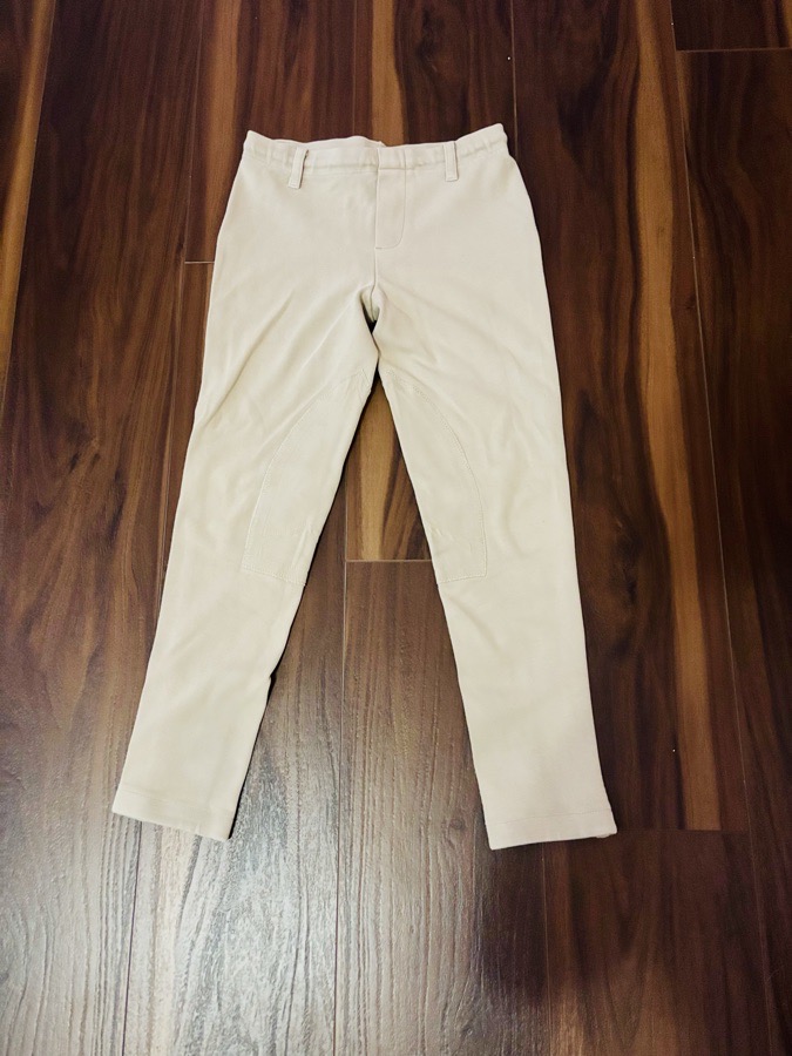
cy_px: 528
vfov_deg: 67.3
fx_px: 793
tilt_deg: -75.8
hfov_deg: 53.1
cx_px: 396
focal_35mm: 26
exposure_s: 1/30
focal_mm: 5.96
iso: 640
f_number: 1.6
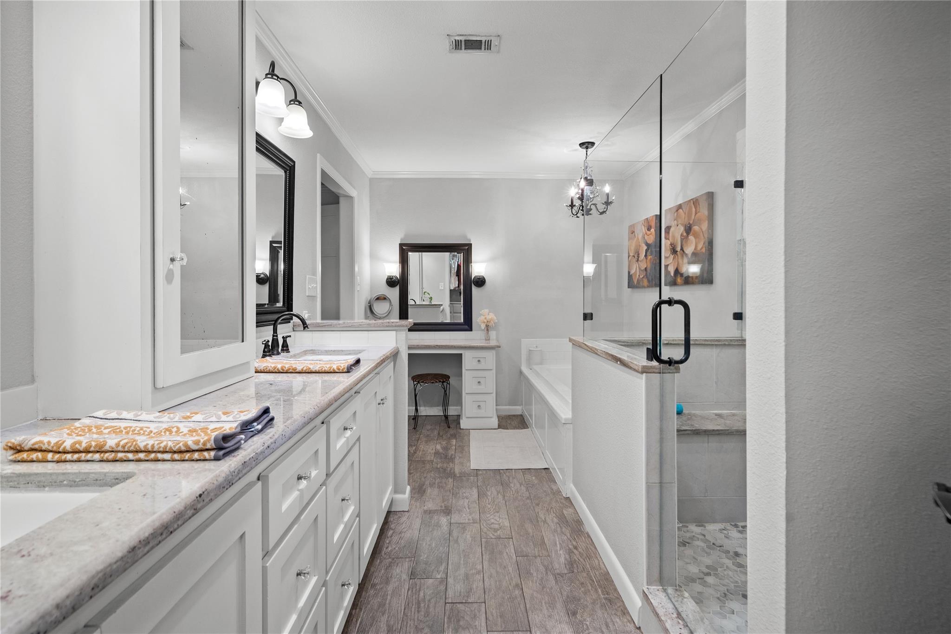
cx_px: 476
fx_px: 423
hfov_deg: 96.7
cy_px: 317
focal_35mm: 16
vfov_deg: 73.7
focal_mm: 16
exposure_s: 1/2.5
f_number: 7.1
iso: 800
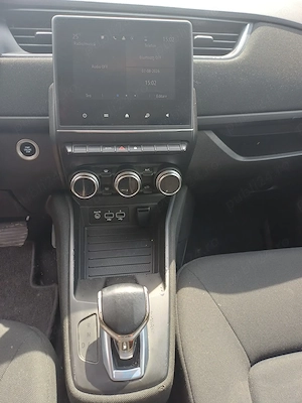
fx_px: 291
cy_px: 202
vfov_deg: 69.4
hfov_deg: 54.9
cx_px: 151
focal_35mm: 25
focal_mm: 4.65
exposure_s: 1/100
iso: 80
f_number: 1.8
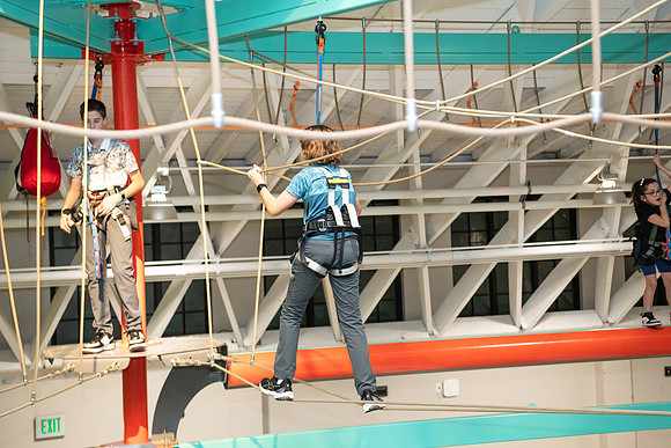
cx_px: 336
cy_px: 224
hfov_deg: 33.4
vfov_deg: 22.6
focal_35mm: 60
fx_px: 1119
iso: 500
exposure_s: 1/250
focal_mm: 60
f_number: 3.5
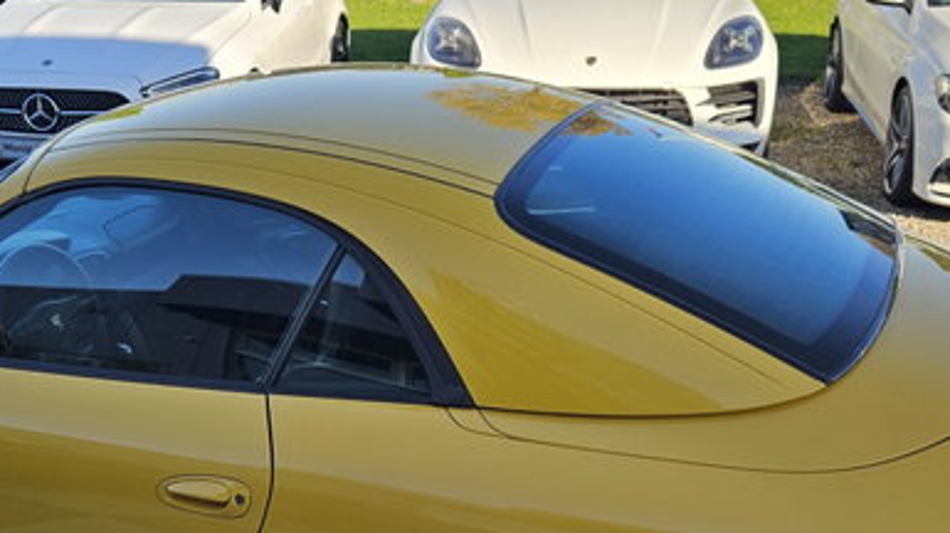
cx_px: 373
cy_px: 392
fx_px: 1259
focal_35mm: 50
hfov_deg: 41.1
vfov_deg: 23.7
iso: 25
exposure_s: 1/820
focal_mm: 5.4
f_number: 1.8
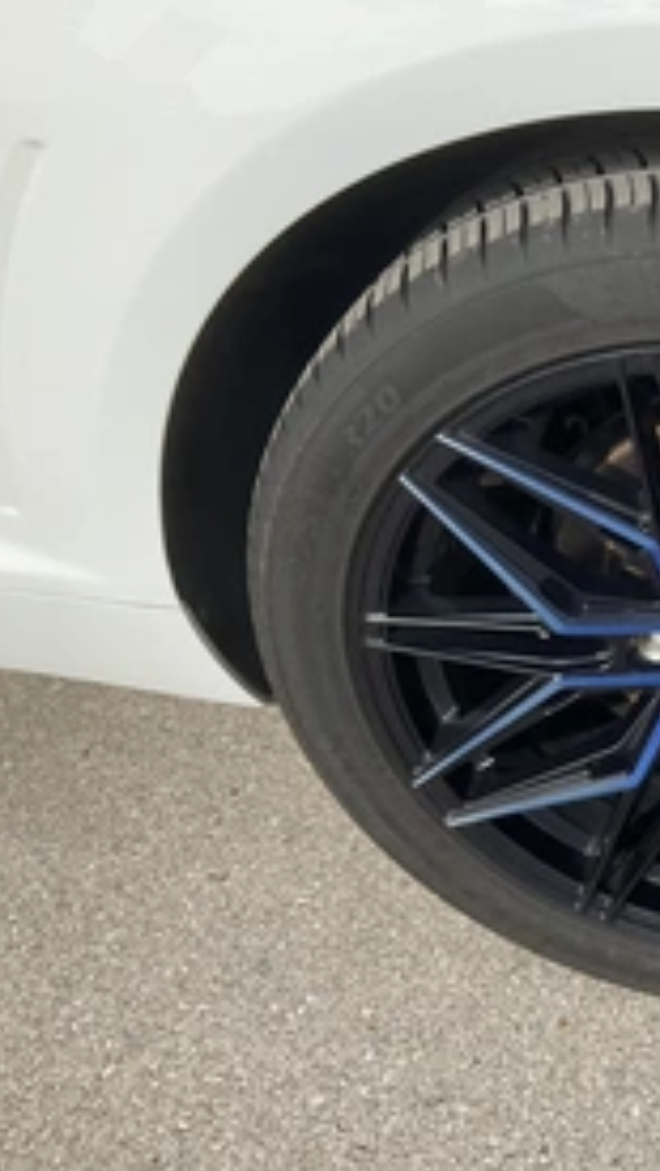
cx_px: 741
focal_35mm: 46
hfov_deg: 24.2
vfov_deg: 44.5
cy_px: 617
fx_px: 1429
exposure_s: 1/1412
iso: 25
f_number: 1.8
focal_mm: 3
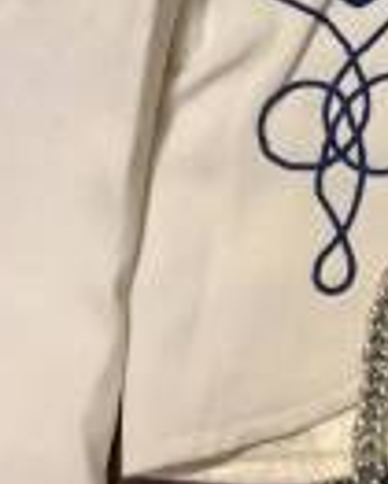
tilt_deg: -80.3
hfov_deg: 13.2
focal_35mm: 108
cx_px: 643
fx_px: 1548
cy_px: -146
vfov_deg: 16.8
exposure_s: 1/30
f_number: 2.2
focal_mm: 4.15
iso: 200
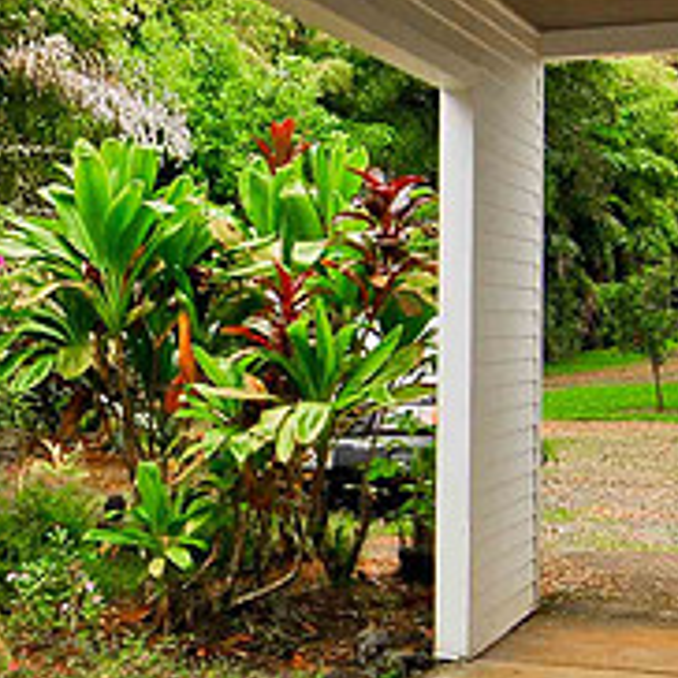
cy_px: 486
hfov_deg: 26.3
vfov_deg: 29.7
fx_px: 1263
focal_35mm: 57
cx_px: -164
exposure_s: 1/125
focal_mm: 14
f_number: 5.6
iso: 200
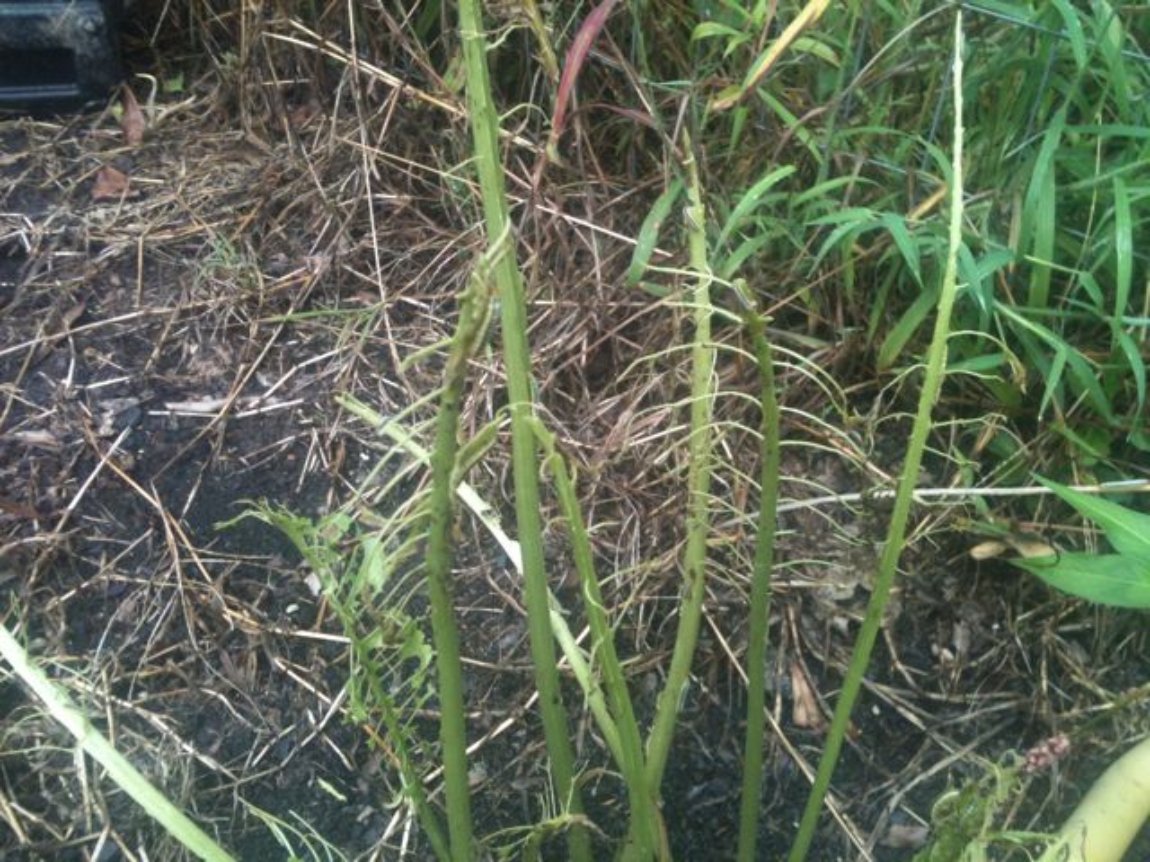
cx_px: 575
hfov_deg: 52.6
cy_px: 431
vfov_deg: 40.7
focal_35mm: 35
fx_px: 1163
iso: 64
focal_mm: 3.85
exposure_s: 1/137
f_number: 2.8
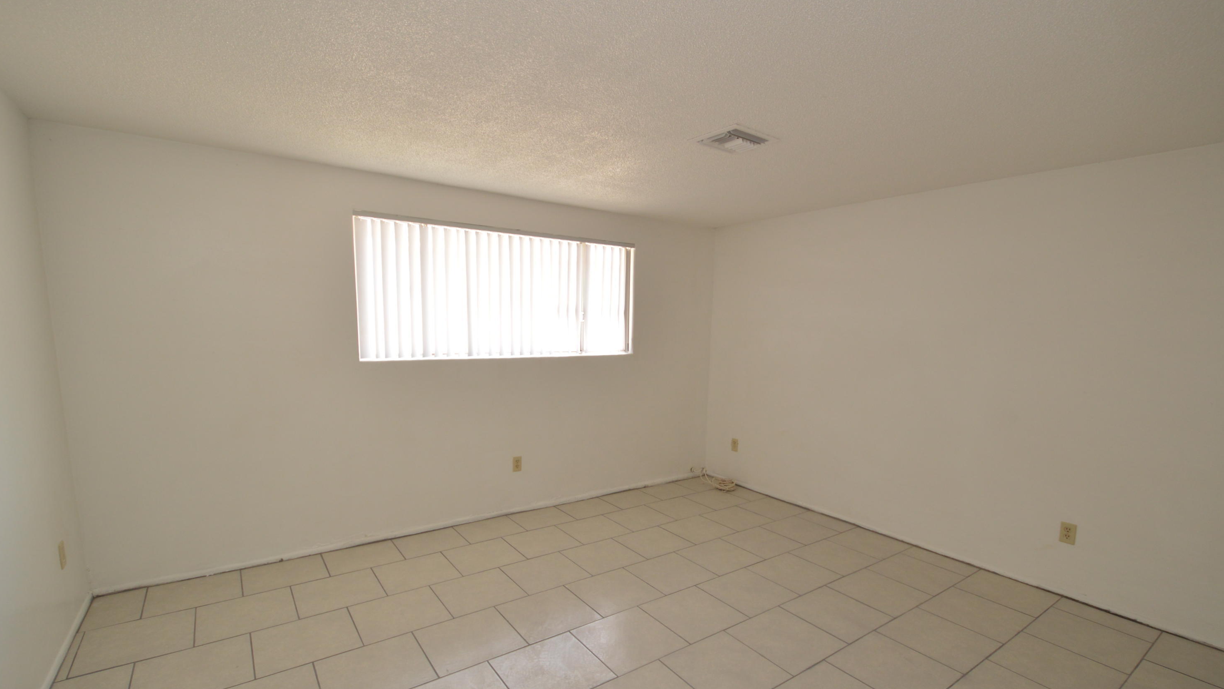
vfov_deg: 66.7
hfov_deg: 99.4
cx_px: 620
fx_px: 519
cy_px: 397
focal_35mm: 16
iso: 400
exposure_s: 1/80
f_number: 4.5
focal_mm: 10
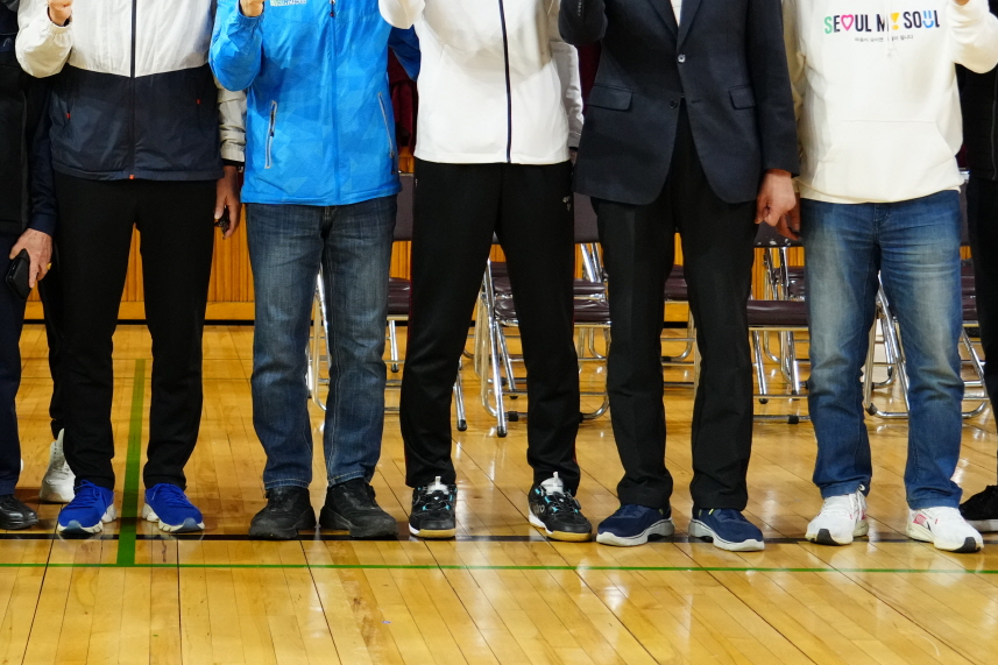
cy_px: -16
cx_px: 116
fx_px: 2328
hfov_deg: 23.6
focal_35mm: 84
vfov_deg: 15.9
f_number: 4
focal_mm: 40
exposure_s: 1/250
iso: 3200
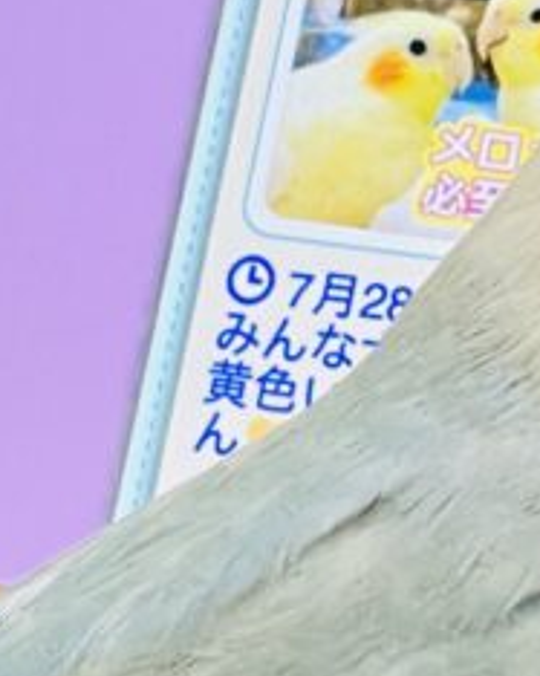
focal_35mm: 260
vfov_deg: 7.4
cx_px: 173
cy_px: 682
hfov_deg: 5.9
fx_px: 5198
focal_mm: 6
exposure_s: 1/99
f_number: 2
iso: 125
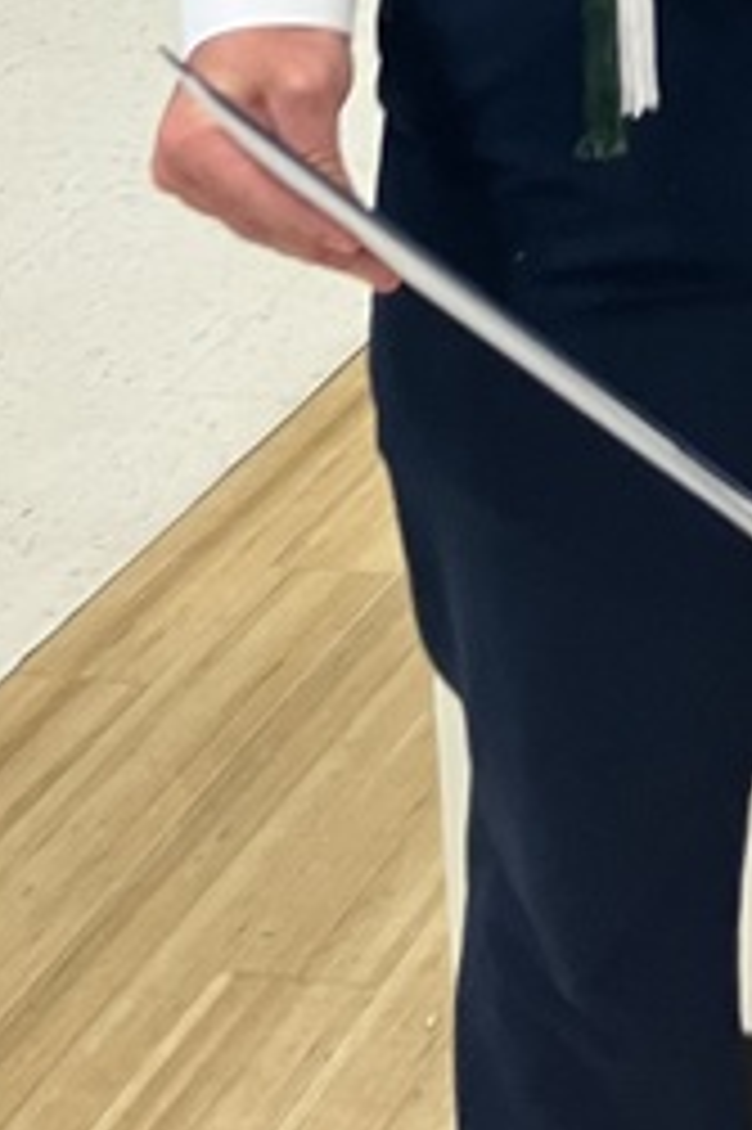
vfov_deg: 15.9
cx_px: 1193
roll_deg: +1.6
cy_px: -513
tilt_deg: -11.2
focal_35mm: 119
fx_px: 3734
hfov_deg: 11.0
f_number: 1.8
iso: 80
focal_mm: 3.99
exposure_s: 1/60
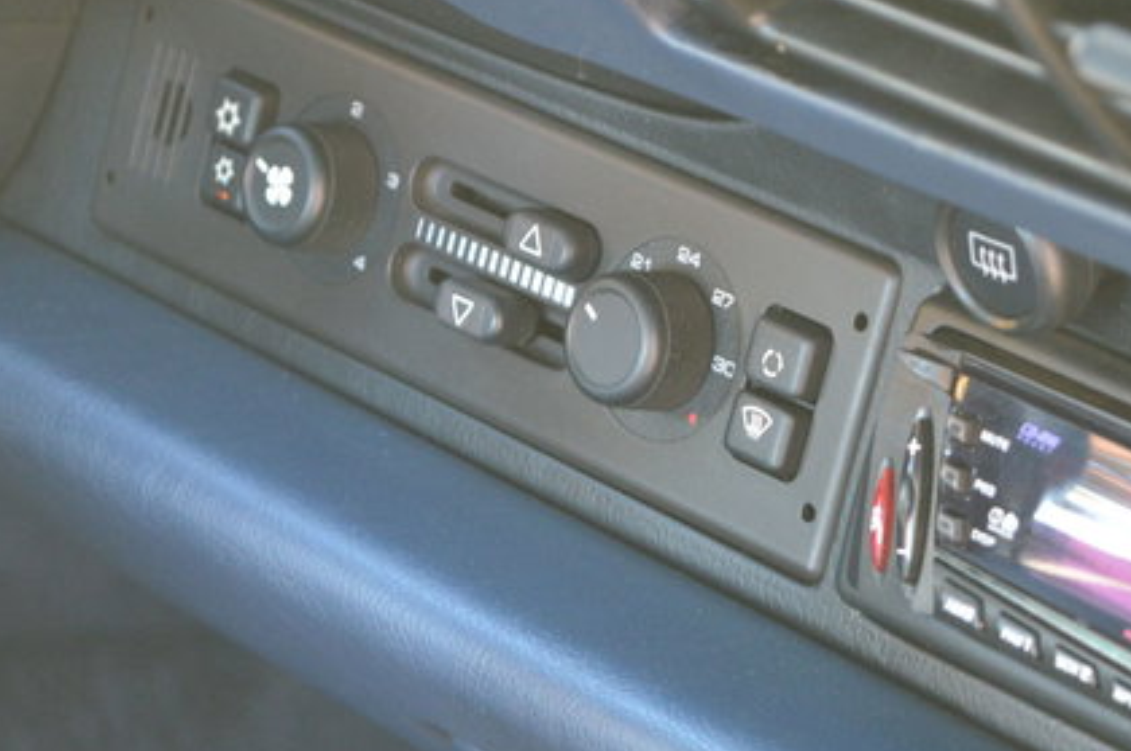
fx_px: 4736
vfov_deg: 9.1
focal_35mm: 151
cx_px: 452
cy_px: 306
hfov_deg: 13.6
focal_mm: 55
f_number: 5.6
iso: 1250
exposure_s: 1/15
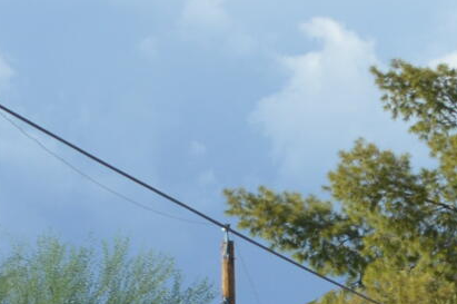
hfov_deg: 8.3
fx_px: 3056
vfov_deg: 5.5
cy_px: 635
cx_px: -261
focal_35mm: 241
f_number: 8
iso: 100
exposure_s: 1/250
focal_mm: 22
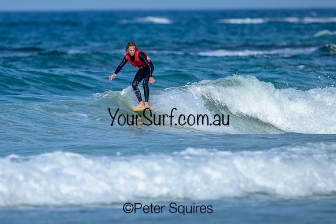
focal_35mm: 1100
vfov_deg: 1.3
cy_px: 132
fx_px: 10268
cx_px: 105
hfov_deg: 1.9
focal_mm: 800
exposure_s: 1/2000
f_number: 6.3
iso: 200
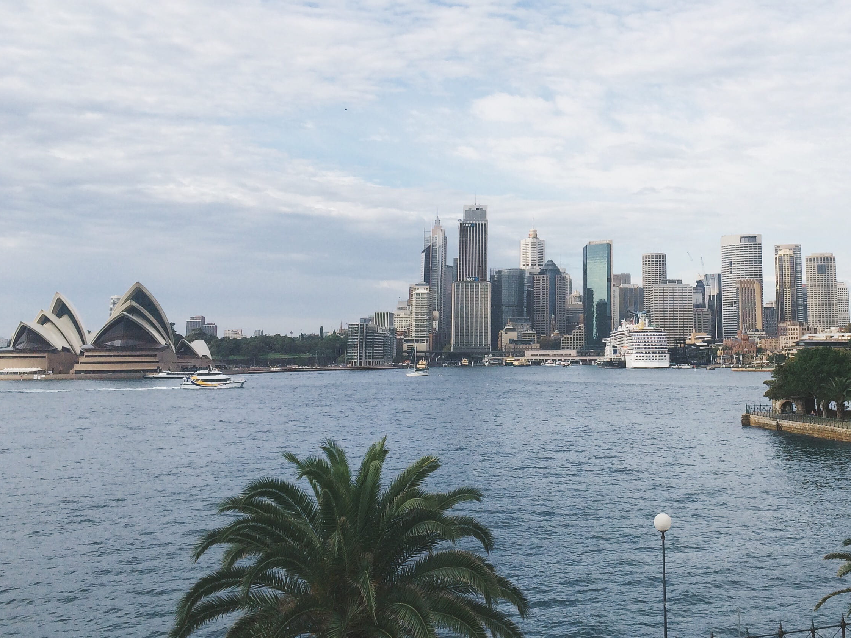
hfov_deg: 43.8
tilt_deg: +8.4
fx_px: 1032
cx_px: 599
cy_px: 201
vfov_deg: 34.0
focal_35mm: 42
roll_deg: +1.2
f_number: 2.2
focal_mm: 4.15
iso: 32
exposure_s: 1/1953
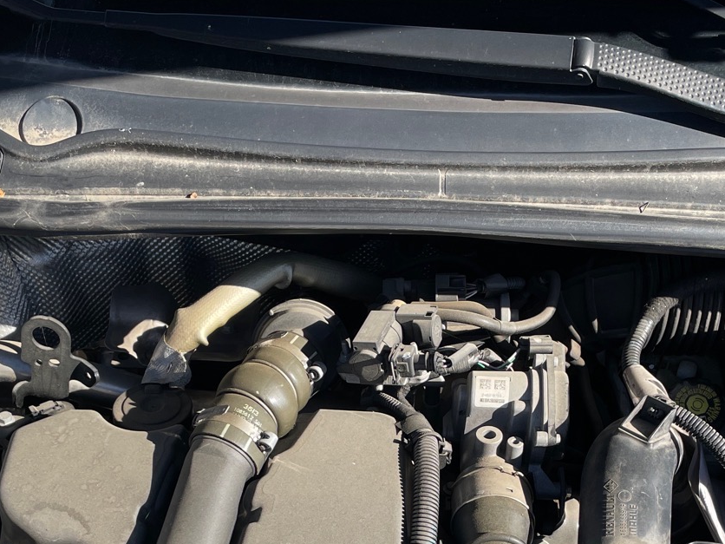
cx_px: 349
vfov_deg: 24.8
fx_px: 1173
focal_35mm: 56
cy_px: 552
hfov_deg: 34.3
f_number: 1.6
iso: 32
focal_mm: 4.2
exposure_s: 1/1082
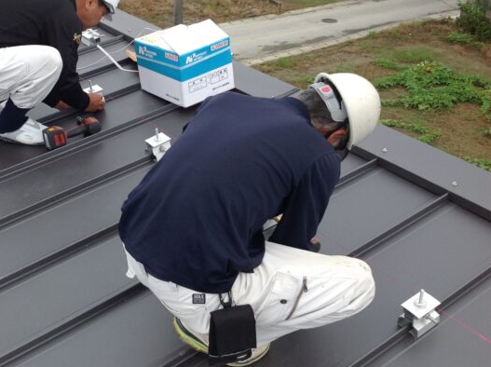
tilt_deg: -25.4
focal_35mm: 51
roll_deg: +0.2
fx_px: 723
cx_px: 150
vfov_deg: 28.3
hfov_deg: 37.0
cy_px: 124
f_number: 2.4
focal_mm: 4.28
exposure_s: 1/432
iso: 50
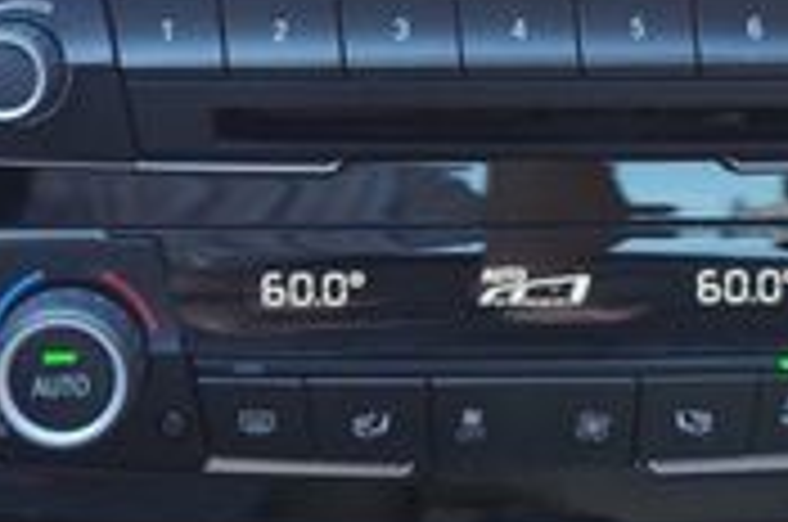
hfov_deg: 23.2
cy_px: -189
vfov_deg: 14.7
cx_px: 414
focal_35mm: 88
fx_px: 1923
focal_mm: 16
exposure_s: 1/60
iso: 250
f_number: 4
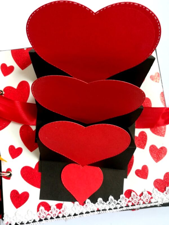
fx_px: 169
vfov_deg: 67.3
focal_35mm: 26
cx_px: 84
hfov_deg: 53.1
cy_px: 112
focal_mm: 3.83
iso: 80
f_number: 2.2
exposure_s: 1/40
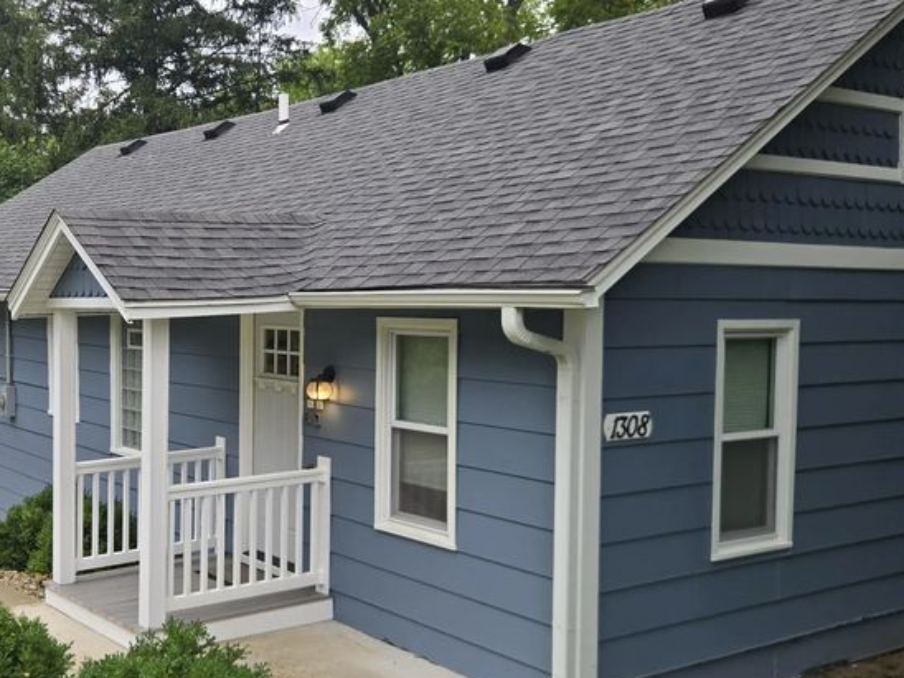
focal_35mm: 43
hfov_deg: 42.9
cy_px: 370
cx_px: 266
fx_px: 1123
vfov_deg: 33.6
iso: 25
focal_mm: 5.4
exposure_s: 1/208
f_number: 1.8
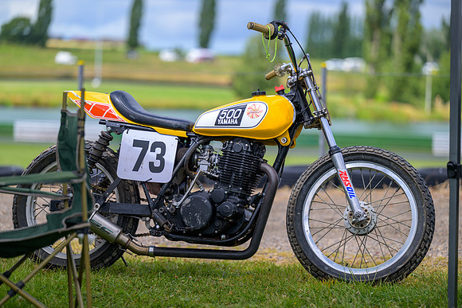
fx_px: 1604
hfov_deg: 16.4
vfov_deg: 11.0
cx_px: 231
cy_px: 154
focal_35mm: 125
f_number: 2.8
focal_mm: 125
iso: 64
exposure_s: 1/640
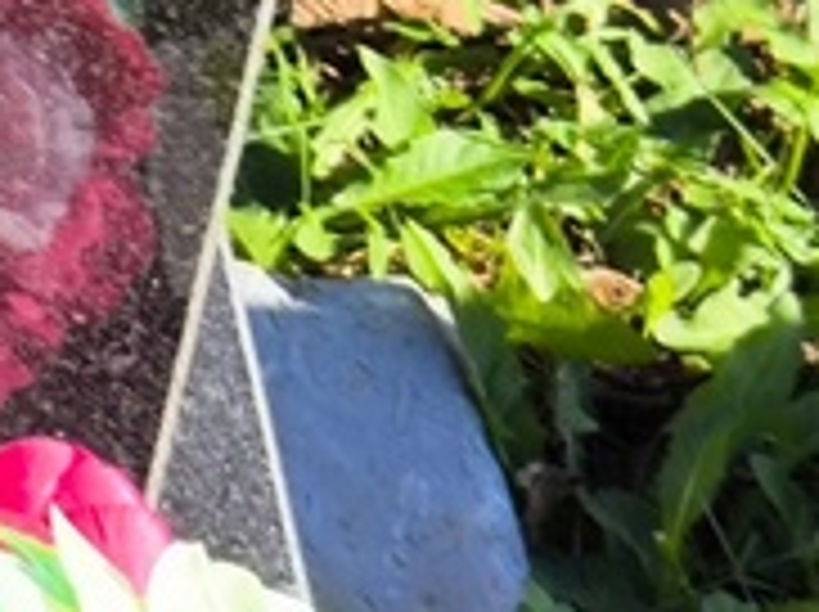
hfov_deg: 8.5
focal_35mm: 220
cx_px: -911
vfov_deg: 6.6
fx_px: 5198
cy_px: -558
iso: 50
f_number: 1.7
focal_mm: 4.71
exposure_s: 1/811
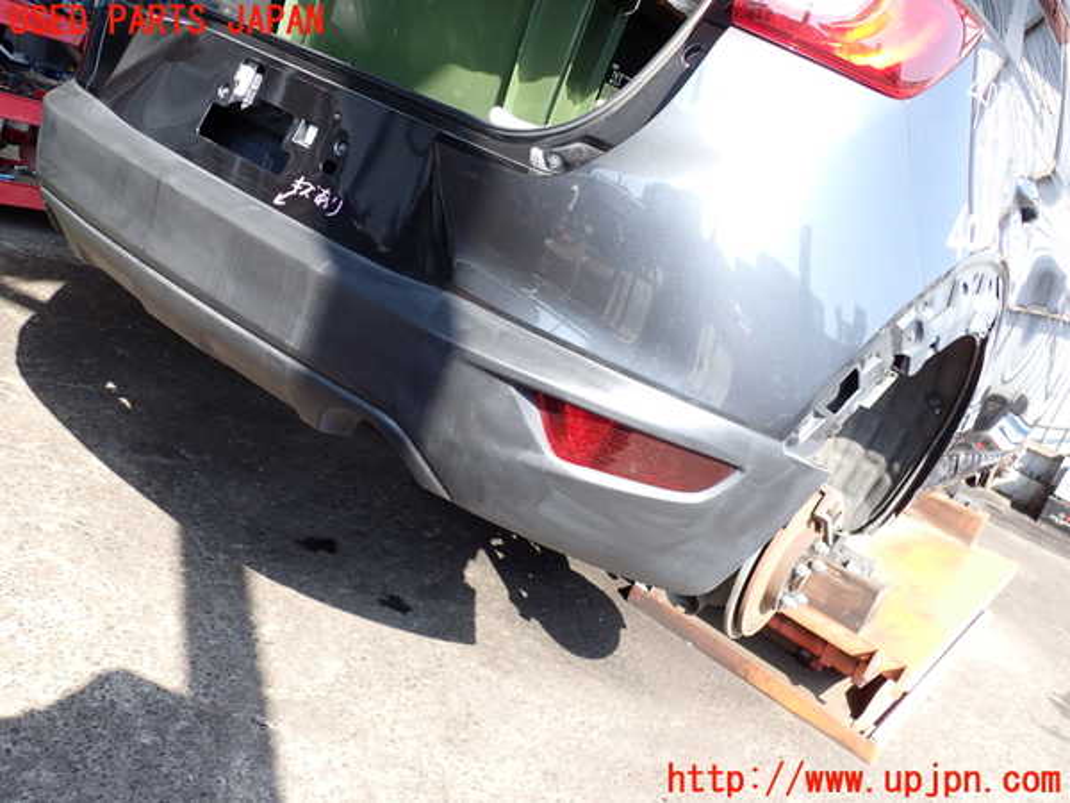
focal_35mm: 30
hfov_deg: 60.0
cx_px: 535
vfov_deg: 46.8
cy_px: 402
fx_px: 927
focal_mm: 5.4
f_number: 3.2
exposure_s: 1/160
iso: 100
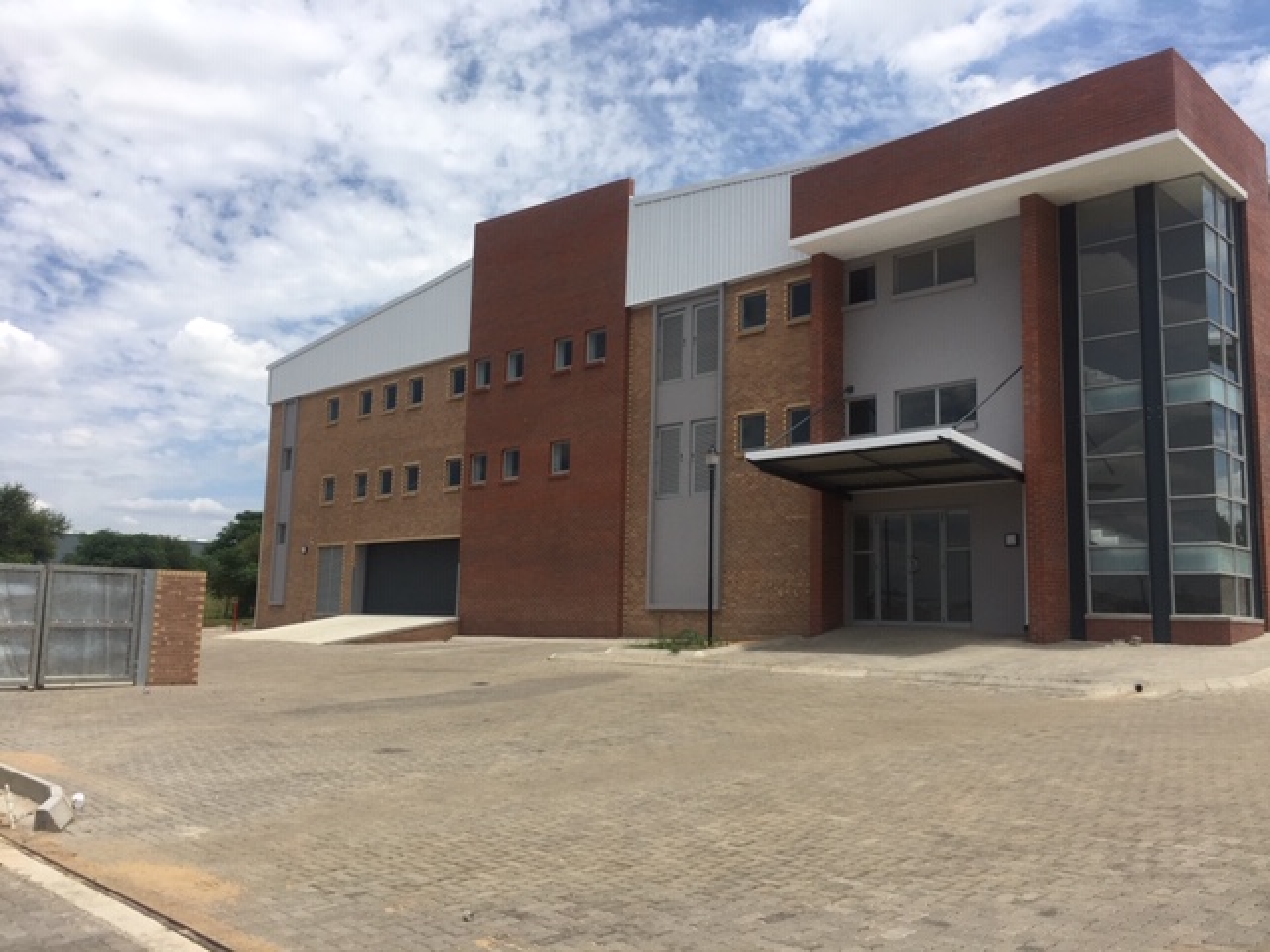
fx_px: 1064
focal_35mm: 29
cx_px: 635
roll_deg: -1.2
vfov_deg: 48.2
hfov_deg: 61.7
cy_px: 476
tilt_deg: +7.2
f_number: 2.2
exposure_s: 1/2849
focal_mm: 4.15
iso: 25
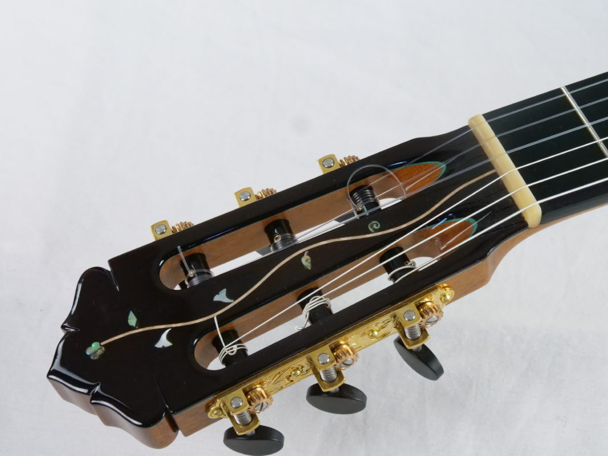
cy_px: 228
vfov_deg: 16.4
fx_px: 1581
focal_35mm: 90
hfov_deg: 21.8
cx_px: 304
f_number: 10
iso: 3200
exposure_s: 1/100
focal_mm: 45
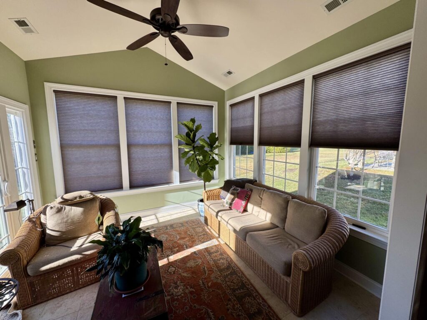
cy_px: 160
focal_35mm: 14
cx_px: 214
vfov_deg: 85.7
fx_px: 173
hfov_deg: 102.1
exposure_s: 1/221
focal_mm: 2.22
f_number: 2.2
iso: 40
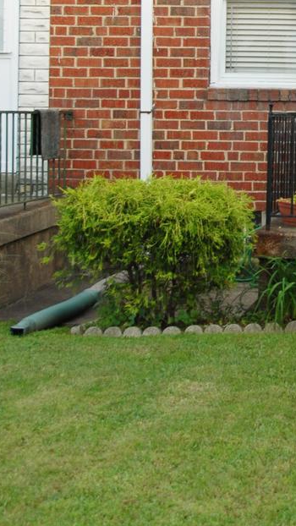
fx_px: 1409
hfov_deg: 11.6
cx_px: 415
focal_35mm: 101
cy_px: 53
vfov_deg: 20.7
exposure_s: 1/100
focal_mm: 26
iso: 100
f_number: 4
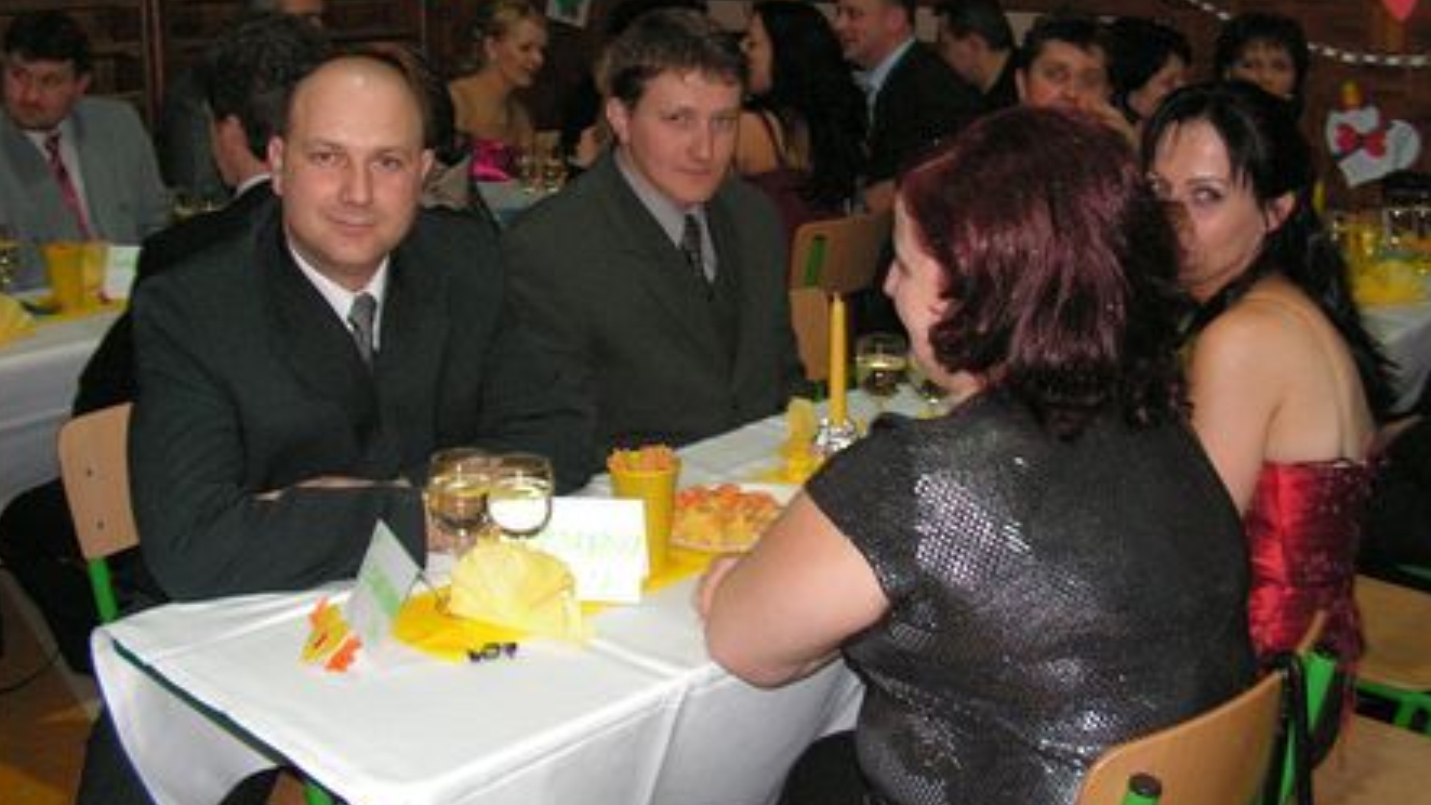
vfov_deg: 29.6
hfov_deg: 50.5
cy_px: 303
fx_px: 1518
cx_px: 714
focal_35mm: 40
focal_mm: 6
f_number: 3.2
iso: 160
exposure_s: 1/40
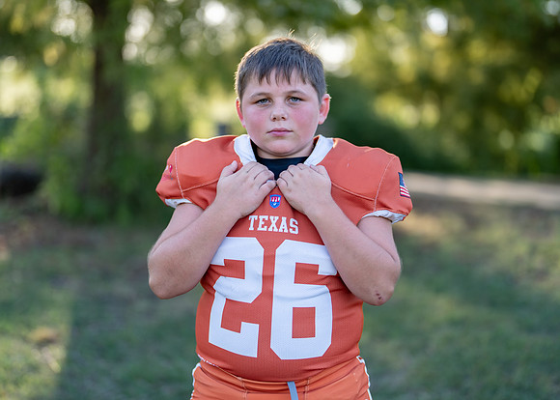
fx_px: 895
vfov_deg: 25.2
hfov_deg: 34.7
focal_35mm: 56
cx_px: 281
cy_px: 192
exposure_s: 1/1250
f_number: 1.2
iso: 100
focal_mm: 50
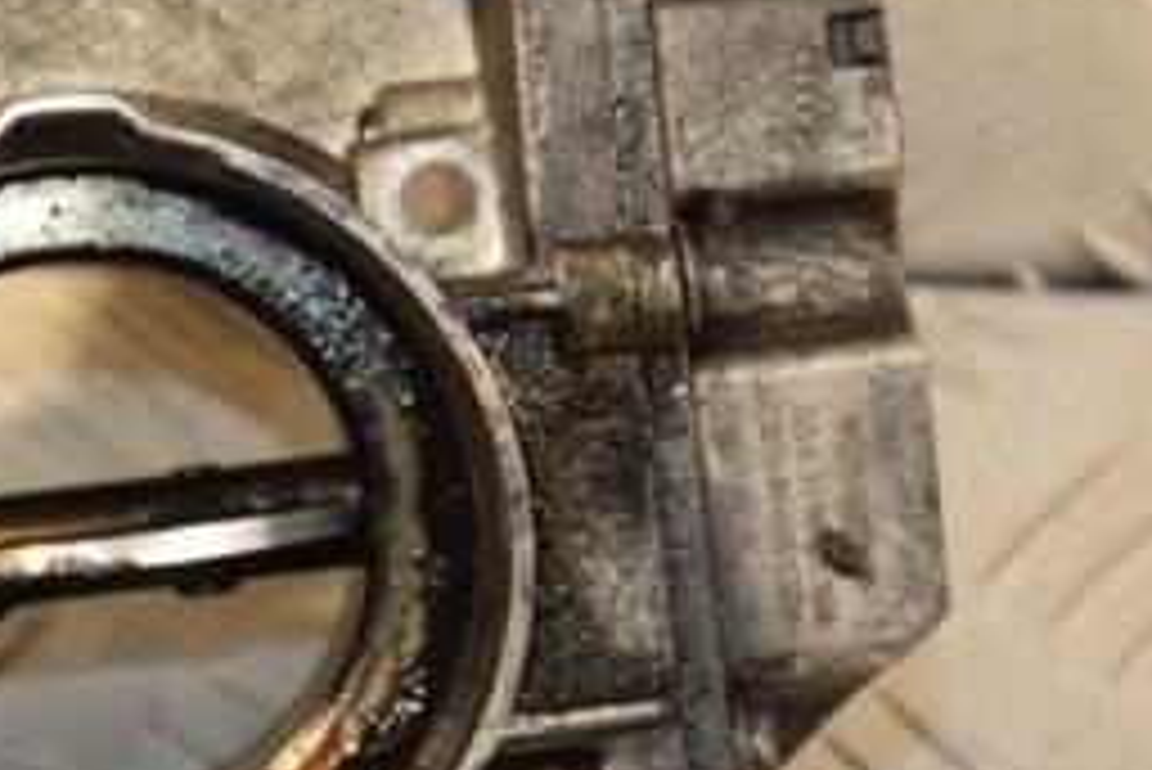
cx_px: 166
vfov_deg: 5.9
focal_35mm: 232
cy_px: 333
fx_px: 7428
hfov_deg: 8.8
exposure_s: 1/160
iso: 800
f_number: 5.3
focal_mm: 66
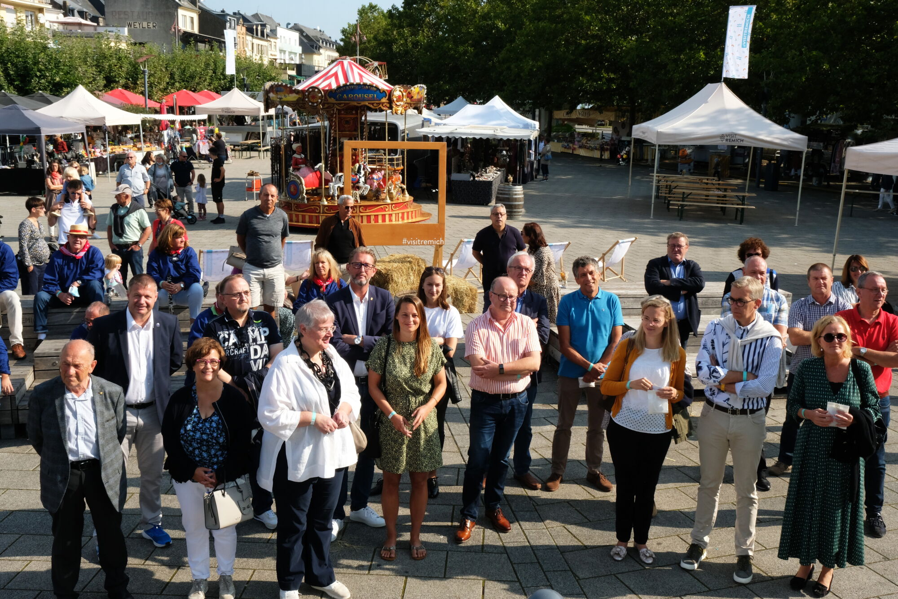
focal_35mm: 35
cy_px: 300
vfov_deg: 37.8
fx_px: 873
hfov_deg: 54.4
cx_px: 449
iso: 640
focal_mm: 23.5
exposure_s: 1/210
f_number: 16
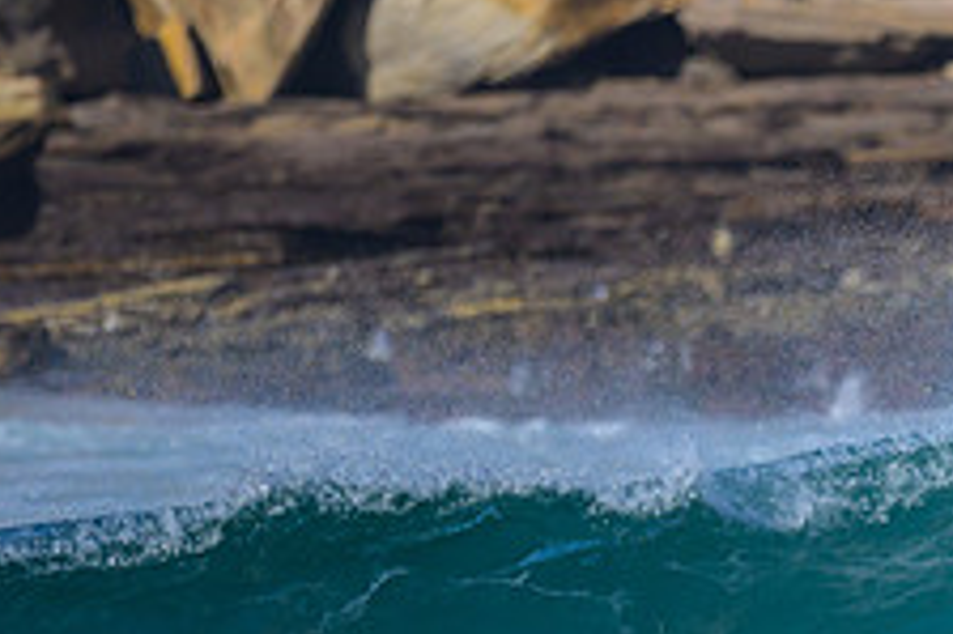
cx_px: 1418
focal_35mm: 2852
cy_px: 642
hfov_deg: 0.7
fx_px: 75441
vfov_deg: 0.5
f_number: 6.3
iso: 280
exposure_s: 1/2000
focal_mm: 800
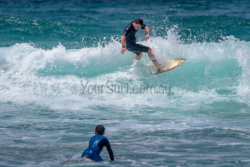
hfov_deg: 3.4
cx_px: 152
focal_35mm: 614
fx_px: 4267
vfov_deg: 2.2
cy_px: 66
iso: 80
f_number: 5.6
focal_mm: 500
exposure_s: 1/2000
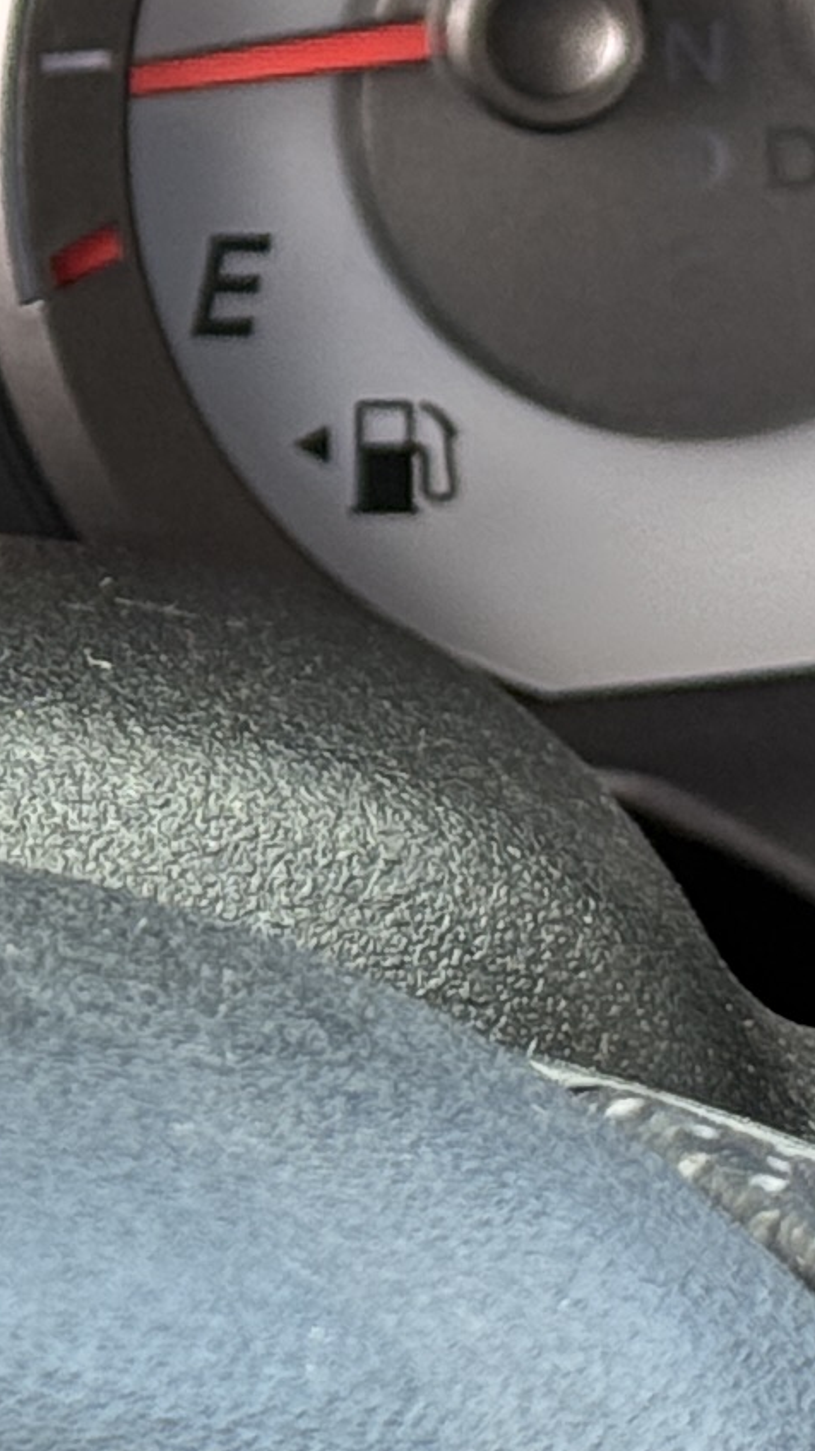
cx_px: -1156
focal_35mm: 249
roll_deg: -0.1
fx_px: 9573
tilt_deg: -25.0
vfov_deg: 8.5
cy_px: -469
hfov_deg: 4.7
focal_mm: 6.76
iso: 80
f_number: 1.78
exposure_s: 1/265
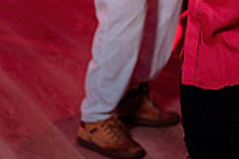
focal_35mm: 154
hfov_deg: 13.0
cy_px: -178
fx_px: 1022
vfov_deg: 8.4
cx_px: 286
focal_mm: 35
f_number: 3.2
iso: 800
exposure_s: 1/50
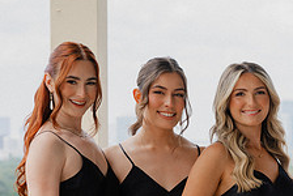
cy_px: 181
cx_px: 358
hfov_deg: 12.3
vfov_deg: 8.4
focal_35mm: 163
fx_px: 1328
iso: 72
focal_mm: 63
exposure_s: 1/250
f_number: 4
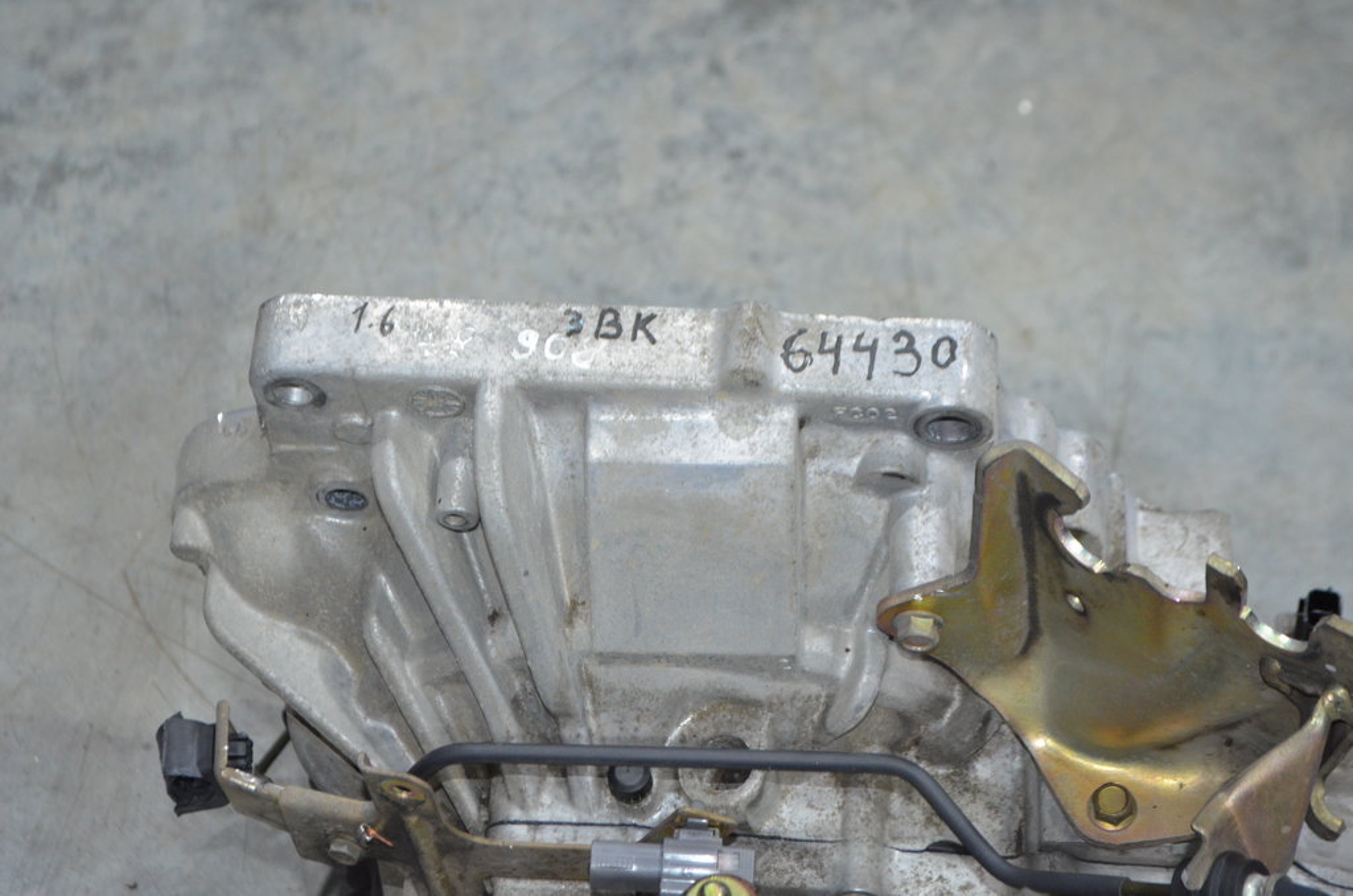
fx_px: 2588
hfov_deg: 29.3
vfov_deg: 19.6
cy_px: 448
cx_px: 676
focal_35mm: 69
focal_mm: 46
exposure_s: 1/60
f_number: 5.3
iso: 1400
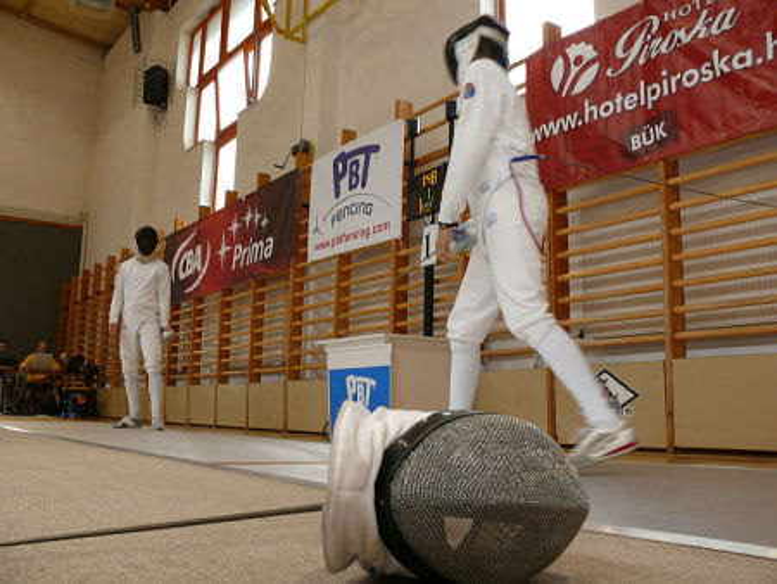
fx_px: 786
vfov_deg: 40.7
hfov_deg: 52.6
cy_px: 292
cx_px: 388
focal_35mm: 35
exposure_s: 1/30
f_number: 4
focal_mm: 7.4
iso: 100
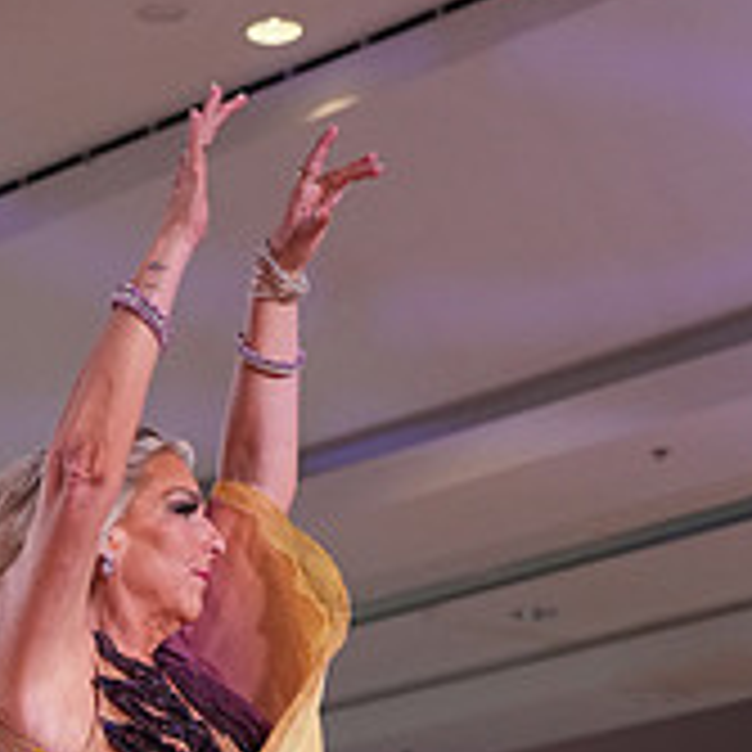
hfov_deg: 10.7
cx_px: 25
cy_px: 919
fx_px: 3982
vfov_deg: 10.6
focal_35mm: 162
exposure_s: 1/500
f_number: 4
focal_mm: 55
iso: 2500
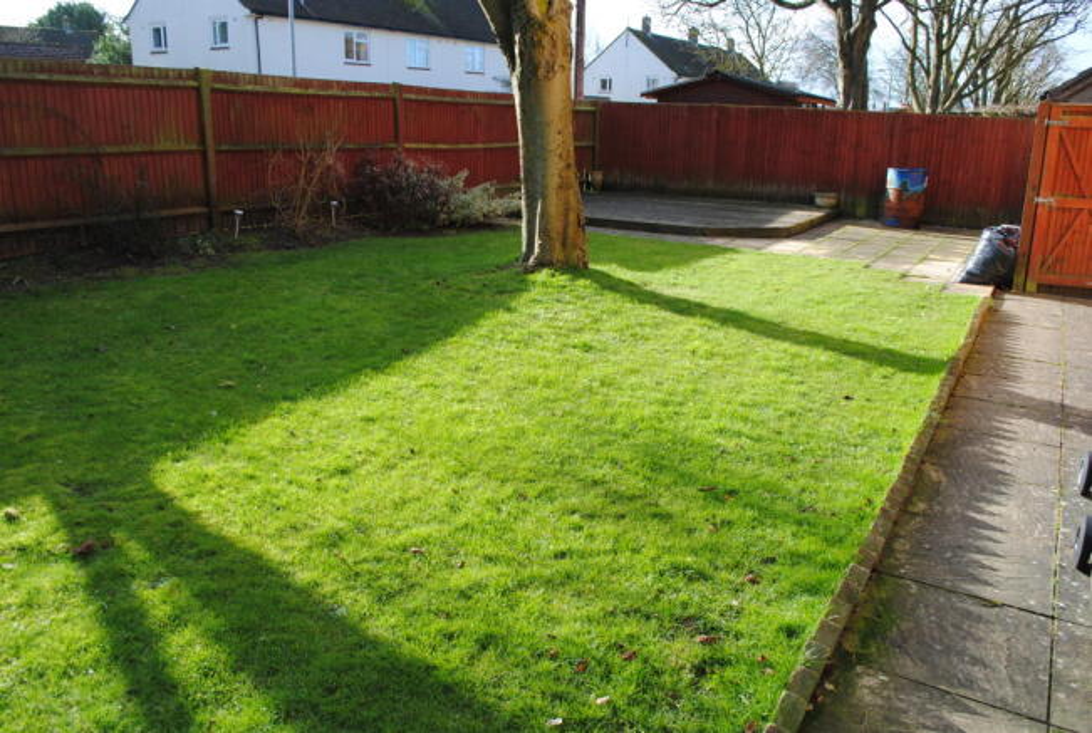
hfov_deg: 67.3
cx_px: 546
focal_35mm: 27
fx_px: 821
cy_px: 366
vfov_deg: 48.1
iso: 100
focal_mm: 18
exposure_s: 1/125
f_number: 5.6
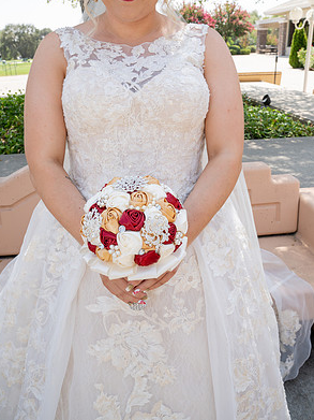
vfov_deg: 58.1
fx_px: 375
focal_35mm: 31
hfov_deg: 45.4
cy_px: 179
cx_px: 154
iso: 500
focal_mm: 28
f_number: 10
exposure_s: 1/200
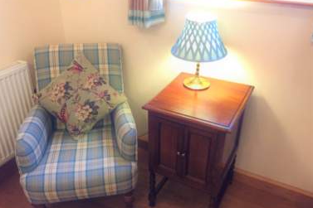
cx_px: 151
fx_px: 278
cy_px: 101
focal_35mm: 32
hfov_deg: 58.7
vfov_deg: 41.1
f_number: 2.2
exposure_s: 1/25
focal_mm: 4.15
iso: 250
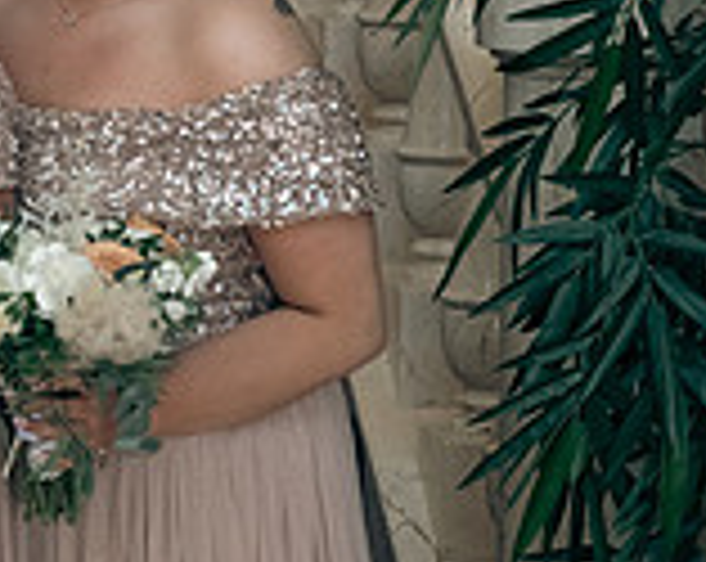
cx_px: -481
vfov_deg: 6.2
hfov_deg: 7.6
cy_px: 191
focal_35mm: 248
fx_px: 5172
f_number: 5.6
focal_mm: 70
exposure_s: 1/125
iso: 1250
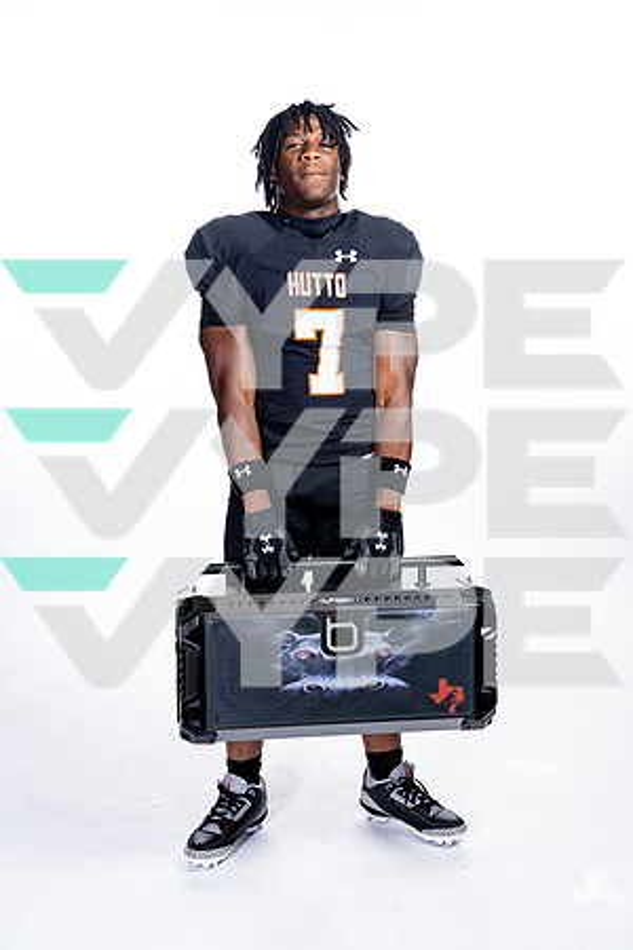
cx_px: 316
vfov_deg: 40.3
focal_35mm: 49
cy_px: 475
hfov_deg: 27.5
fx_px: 1292
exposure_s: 1/250
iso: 400
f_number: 5
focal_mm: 49
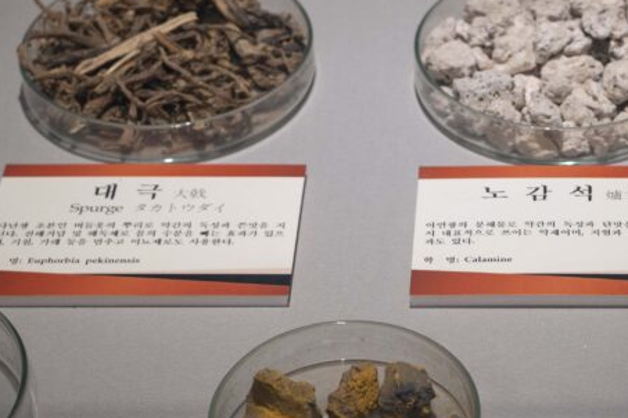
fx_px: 1971
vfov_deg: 12.1
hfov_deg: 17.9
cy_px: 167
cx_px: 537
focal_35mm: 113
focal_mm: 50
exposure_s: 1/160
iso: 800
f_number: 5.6
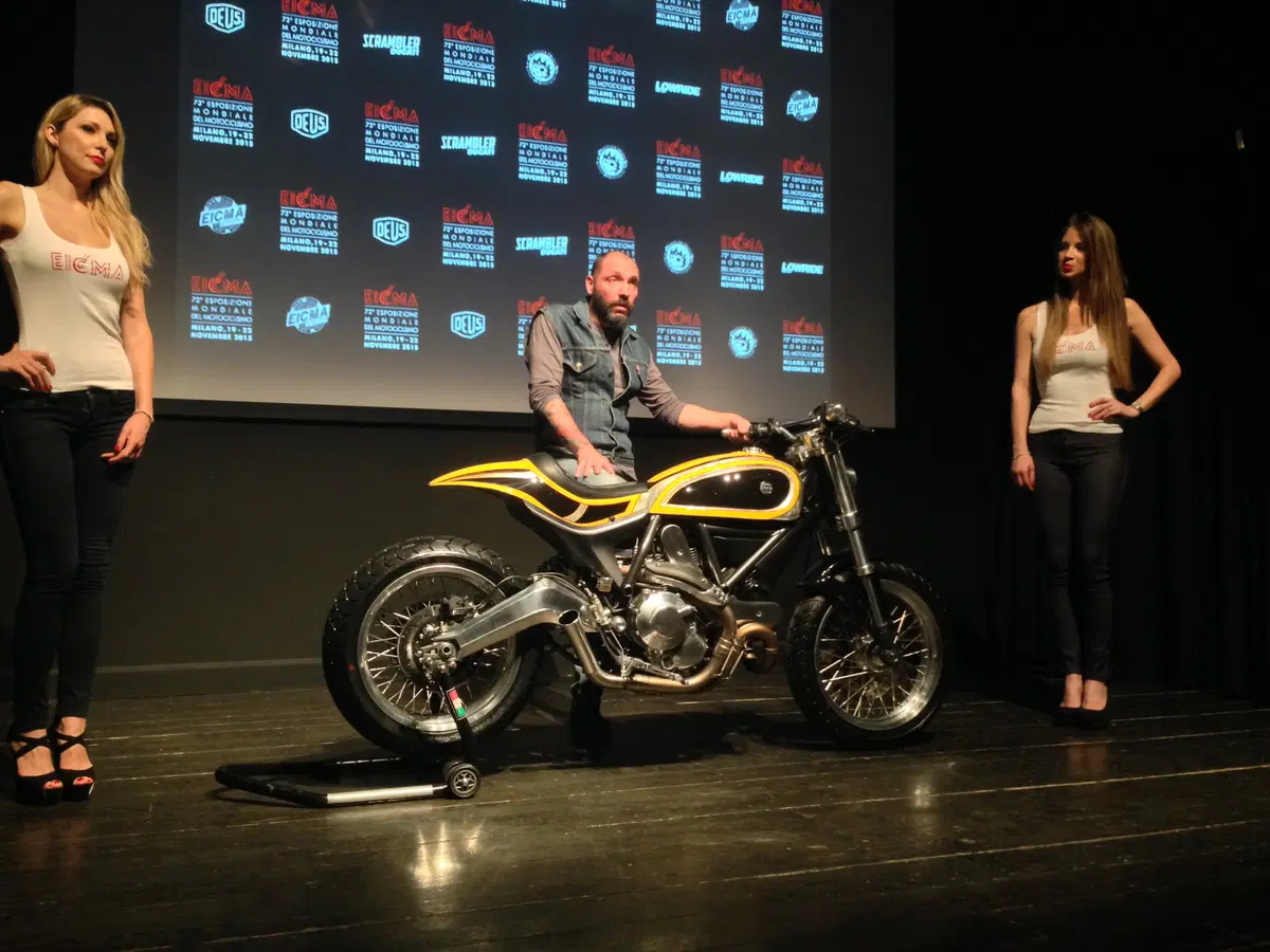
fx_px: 1211
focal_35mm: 33
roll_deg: +0.0
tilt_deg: +1.3
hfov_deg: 55.4
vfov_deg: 42.9
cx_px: 635
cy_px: 476
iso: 320
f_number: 2.4
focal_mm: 4.12
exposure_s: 1/20
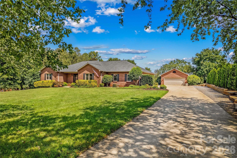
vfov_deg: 57.2
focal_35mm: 22
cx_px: 118
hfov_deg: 78.6
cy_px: 79
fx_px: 145
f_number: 2.8
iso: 100
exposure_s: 1/730
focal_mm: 8.38
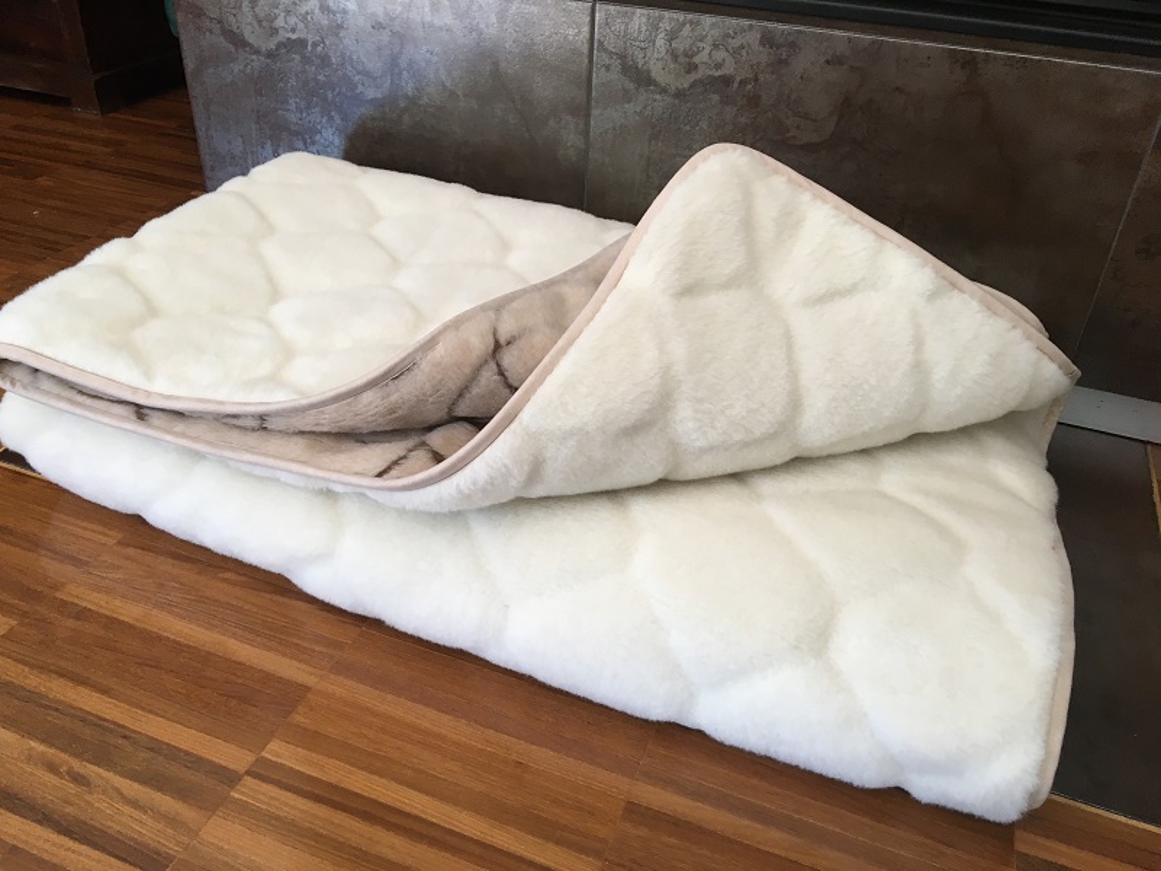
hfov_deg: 61.7
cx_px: 580
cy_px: 436
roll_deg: +0.3
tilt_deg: -34.8
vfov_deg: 48.2
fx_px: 973
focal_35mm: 29
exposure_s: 1/33
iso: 50
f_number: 2.2
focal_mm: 4.15
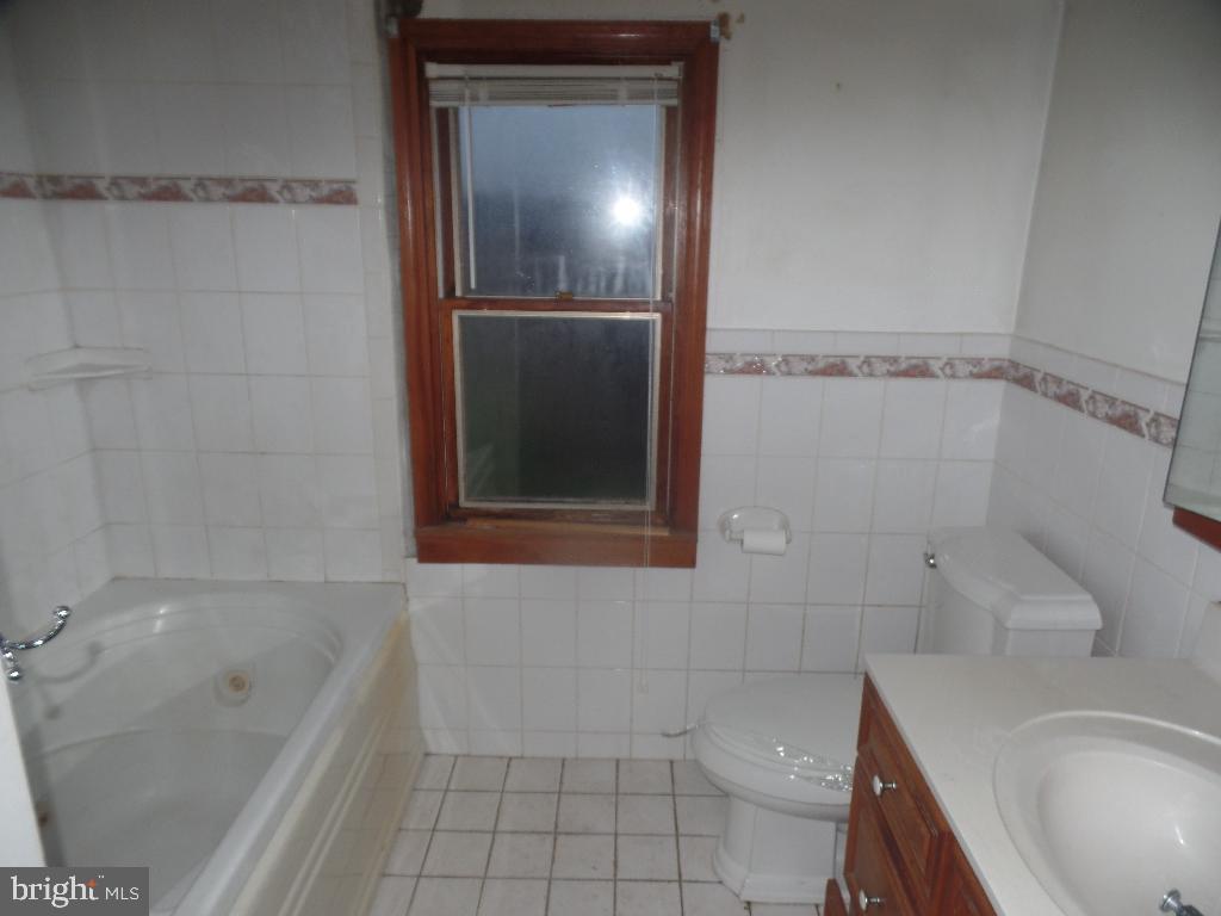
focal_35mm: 23
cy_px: 458
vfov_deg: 58.9
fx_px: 811
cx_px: 610
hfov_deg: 73.9
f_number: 2.8
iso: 100
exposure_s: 1/30
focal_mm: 4.1
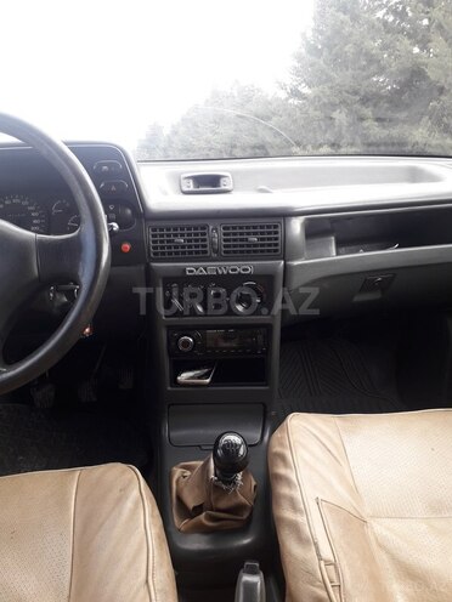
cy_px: 301
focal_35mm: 27
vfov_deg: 65.3
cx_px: 226
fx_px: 470
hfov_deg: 51.4
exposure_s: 1/100
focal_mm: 3.6
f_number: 1.9
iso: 50
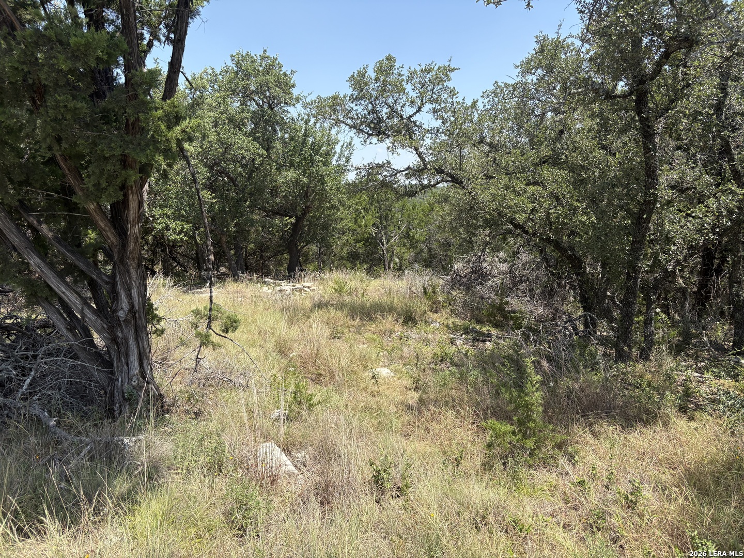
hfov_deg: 67.3
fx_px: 559
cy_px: 279
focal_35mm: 26
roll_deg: +0.9
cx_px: 372
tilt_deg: -7.2
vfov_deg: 53.1
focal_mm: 5.96
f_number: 1.6
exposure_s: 1/1587
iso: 50
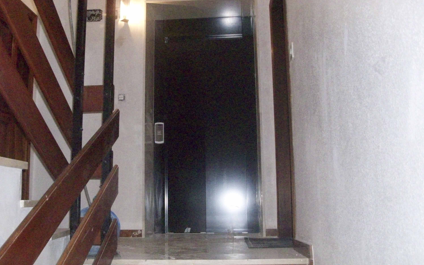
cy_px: 141
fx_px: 428
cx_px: 215
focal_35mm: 37
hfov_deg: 52.7
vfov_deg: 34.4
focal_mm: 5.7
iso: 800
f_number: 2.8
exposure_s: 1/125
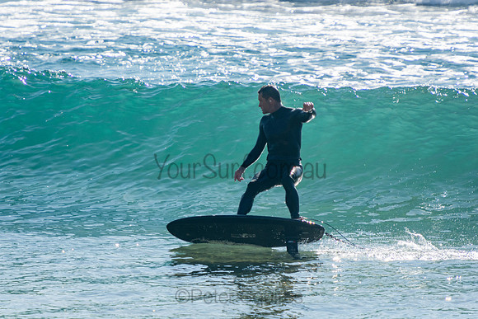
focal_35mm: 480
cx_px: 239
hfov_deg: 4.3
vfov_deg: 2.9
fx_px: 6375
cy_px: 160
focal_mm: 320
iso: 280
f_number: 5.6
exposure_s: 1/1600
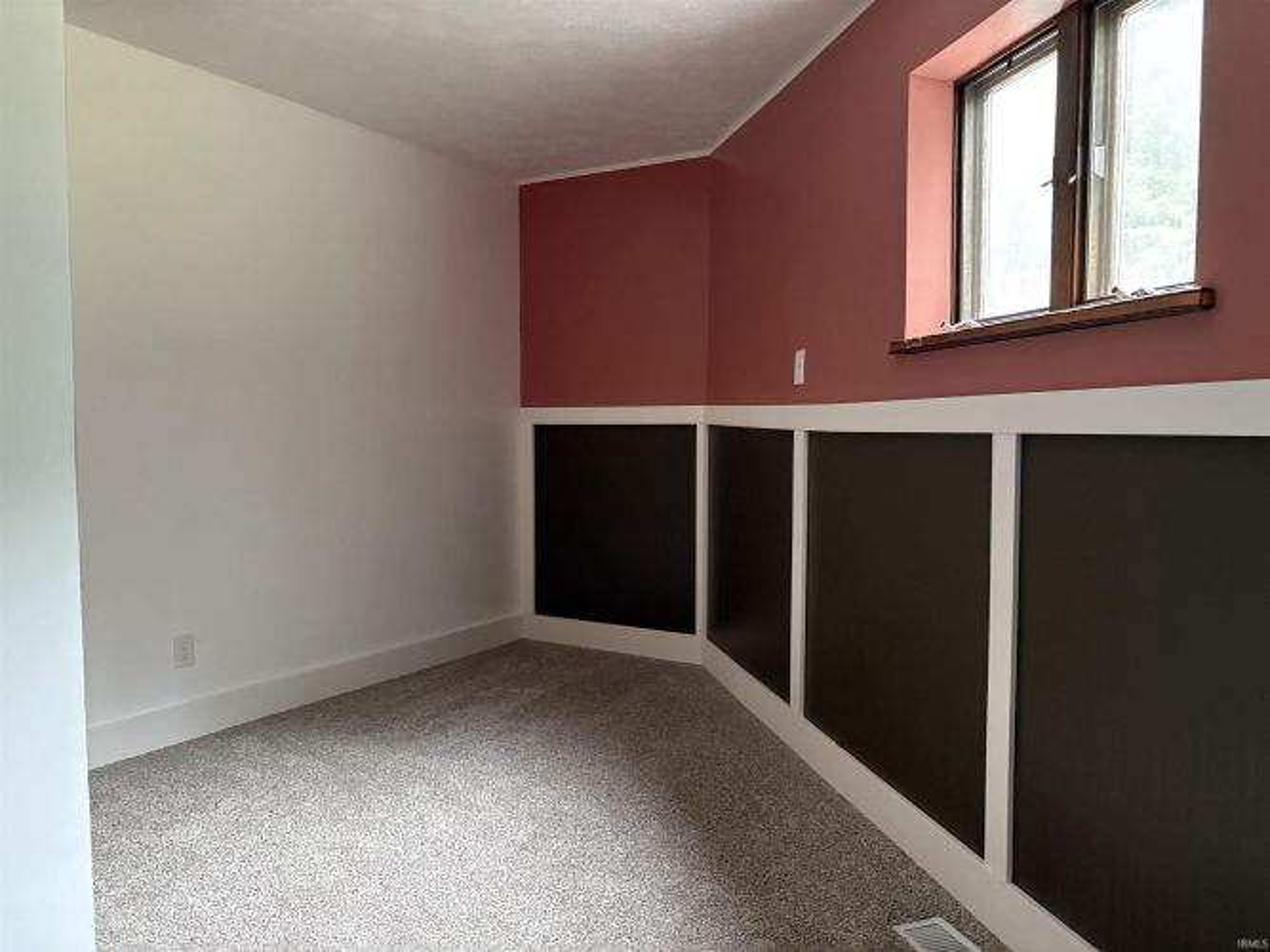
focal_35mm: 26
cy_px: 476
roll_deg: +0.3
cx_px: 635
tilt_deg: -2.9
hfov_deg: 67.3
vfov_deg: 53.0
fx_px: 954
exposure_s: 1/30
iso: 500
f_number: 1.6
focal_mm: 5.96
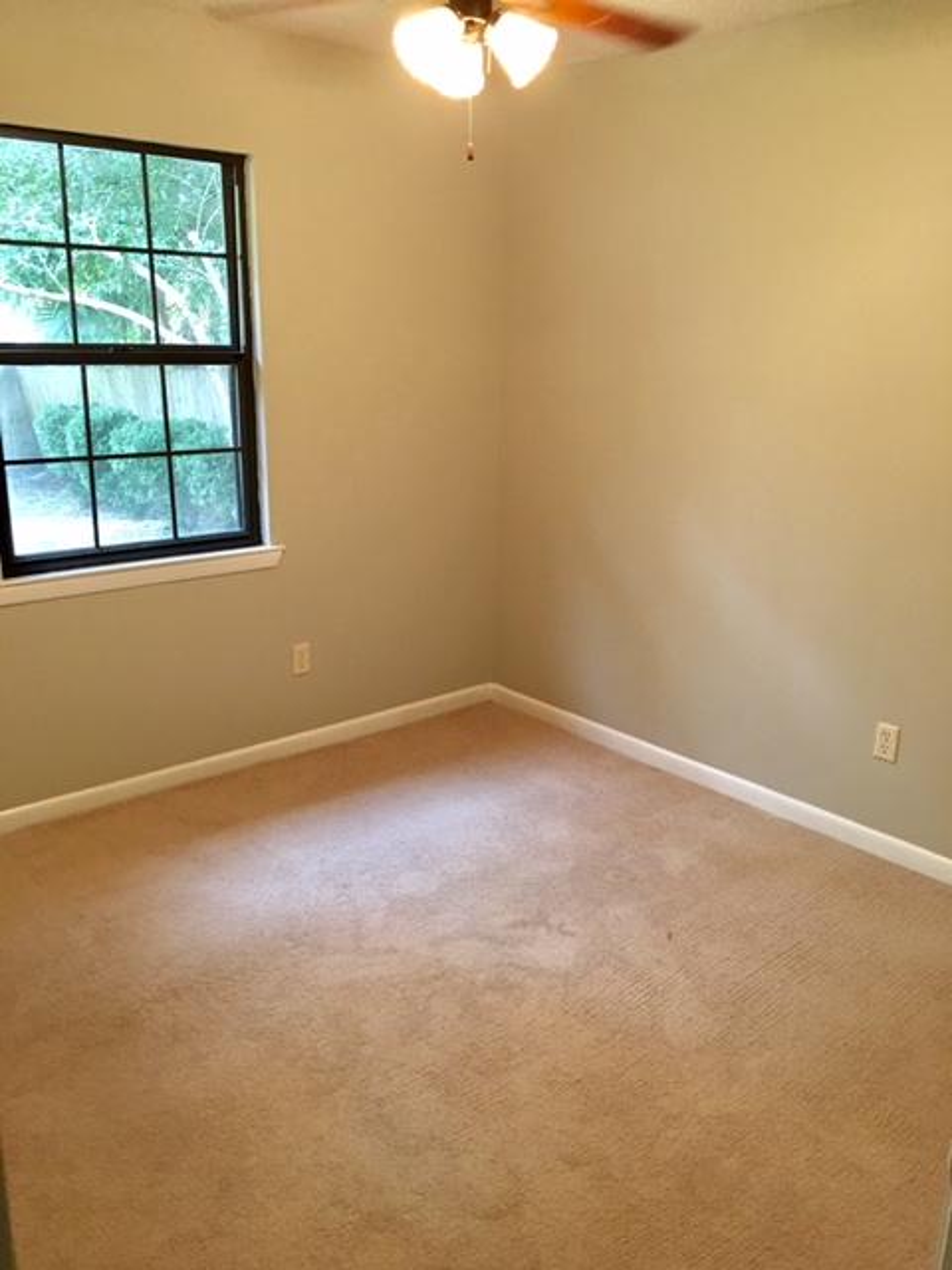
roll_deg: -1.6
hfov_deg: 48.2
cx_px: 476
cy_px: 635
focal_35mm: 29
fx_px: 1063
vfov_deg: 61.7
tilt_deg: -14.1
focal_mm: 4.15
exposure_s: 1/17
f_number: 2.2
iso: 125
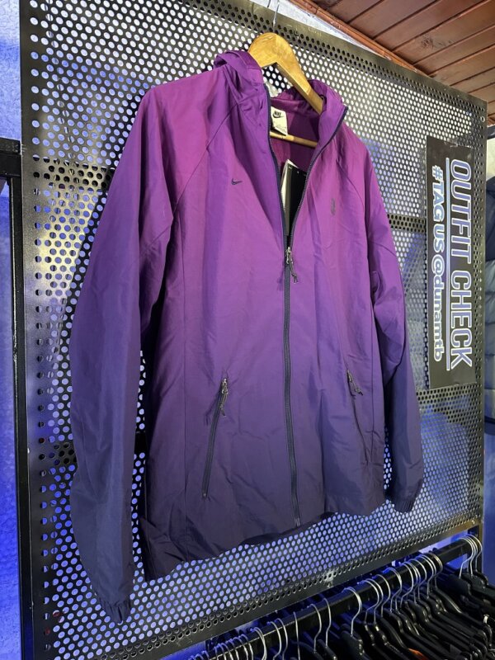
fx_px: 458
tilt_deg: -2.1
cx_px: 248
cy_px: 330
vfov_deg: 71.6
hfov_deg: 56.8
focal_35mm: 24
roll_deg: +1.5
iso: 640
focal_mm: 6.86
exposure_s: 1/60
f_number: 1.78
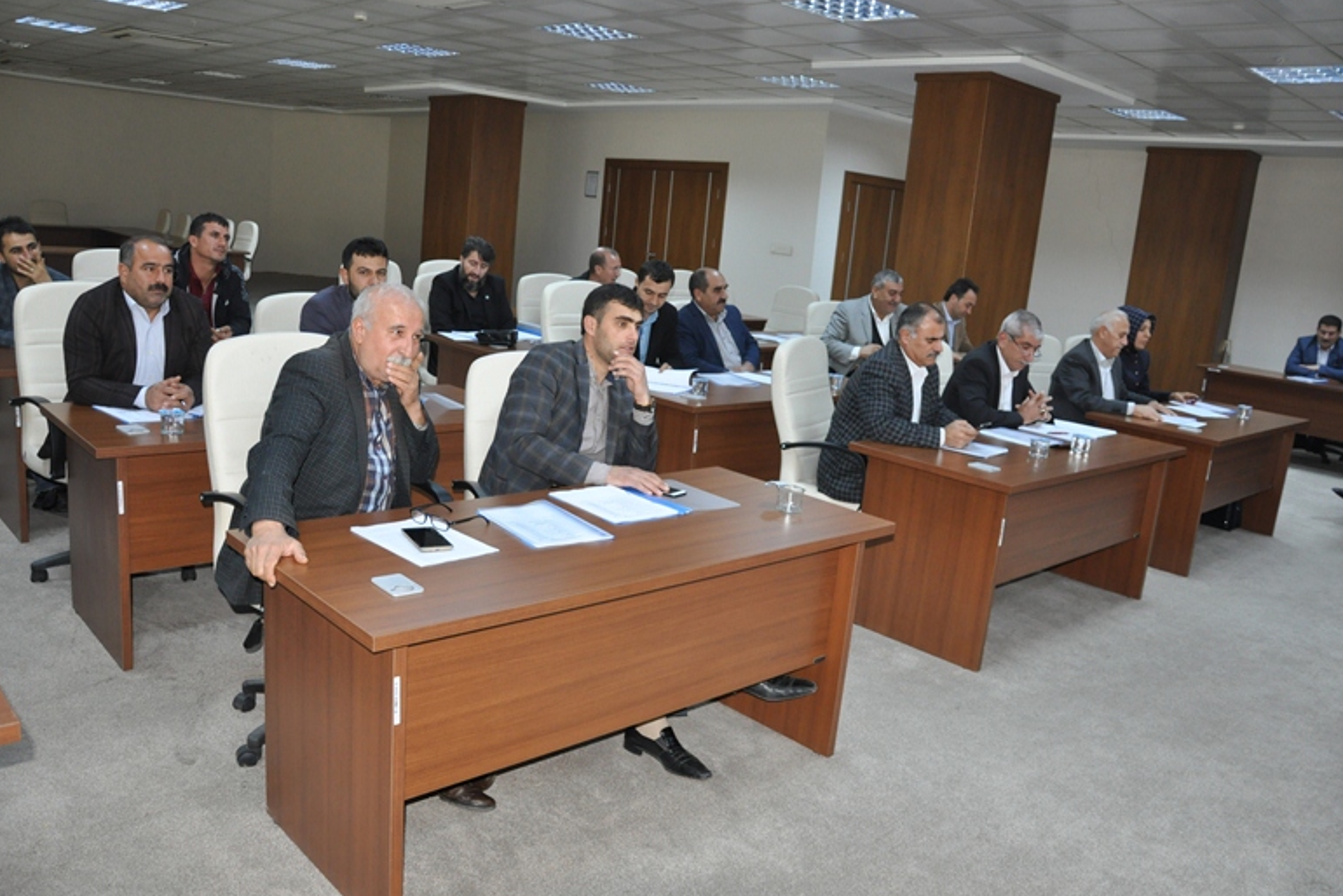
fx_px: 1045
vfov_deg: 46.4
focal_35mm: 28
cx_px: 677
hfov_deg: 65.5
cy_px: 447
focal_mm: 18
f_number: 3.5
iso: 800
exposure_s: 1/60
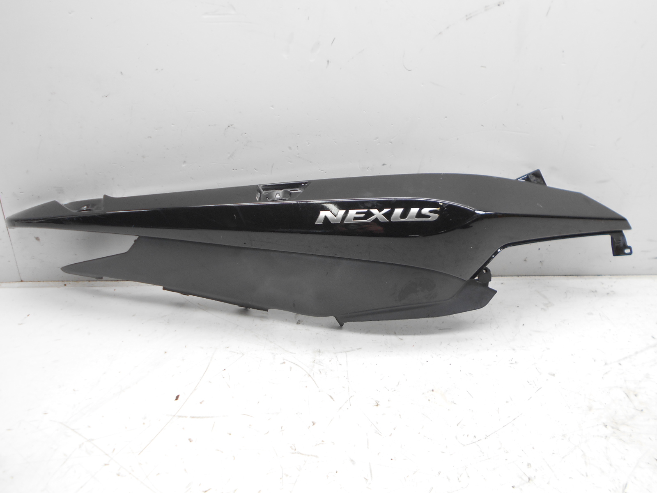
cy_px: 246
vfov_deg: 46.8
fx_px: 569
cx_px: 328
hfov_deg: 60.0
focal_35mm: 30
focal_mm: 5.1
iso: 80
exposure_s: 1/30
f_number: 3.4
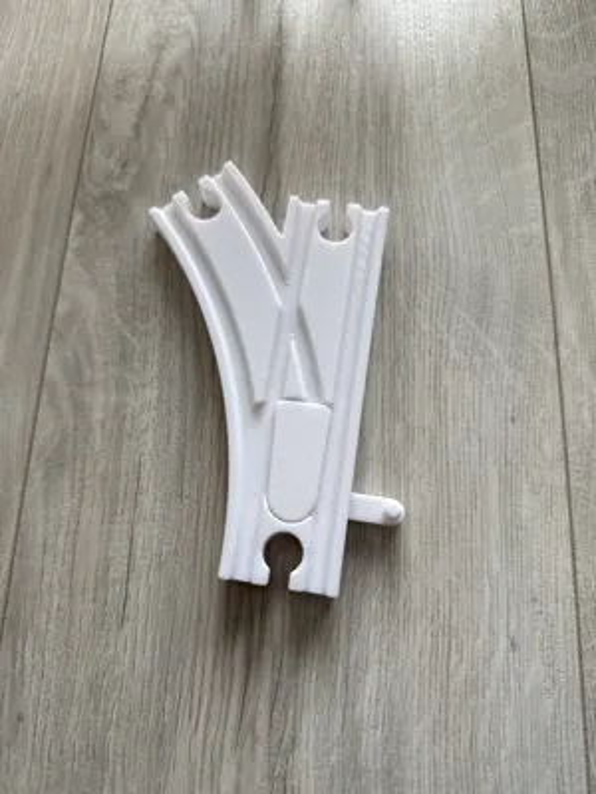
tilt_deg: -73.5
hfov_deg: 56.8
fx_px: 551
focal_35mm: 24
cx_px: 298
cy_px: 397
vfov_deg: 71.6
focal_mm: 6.76
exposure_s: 1/86
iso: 200
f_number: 1.78
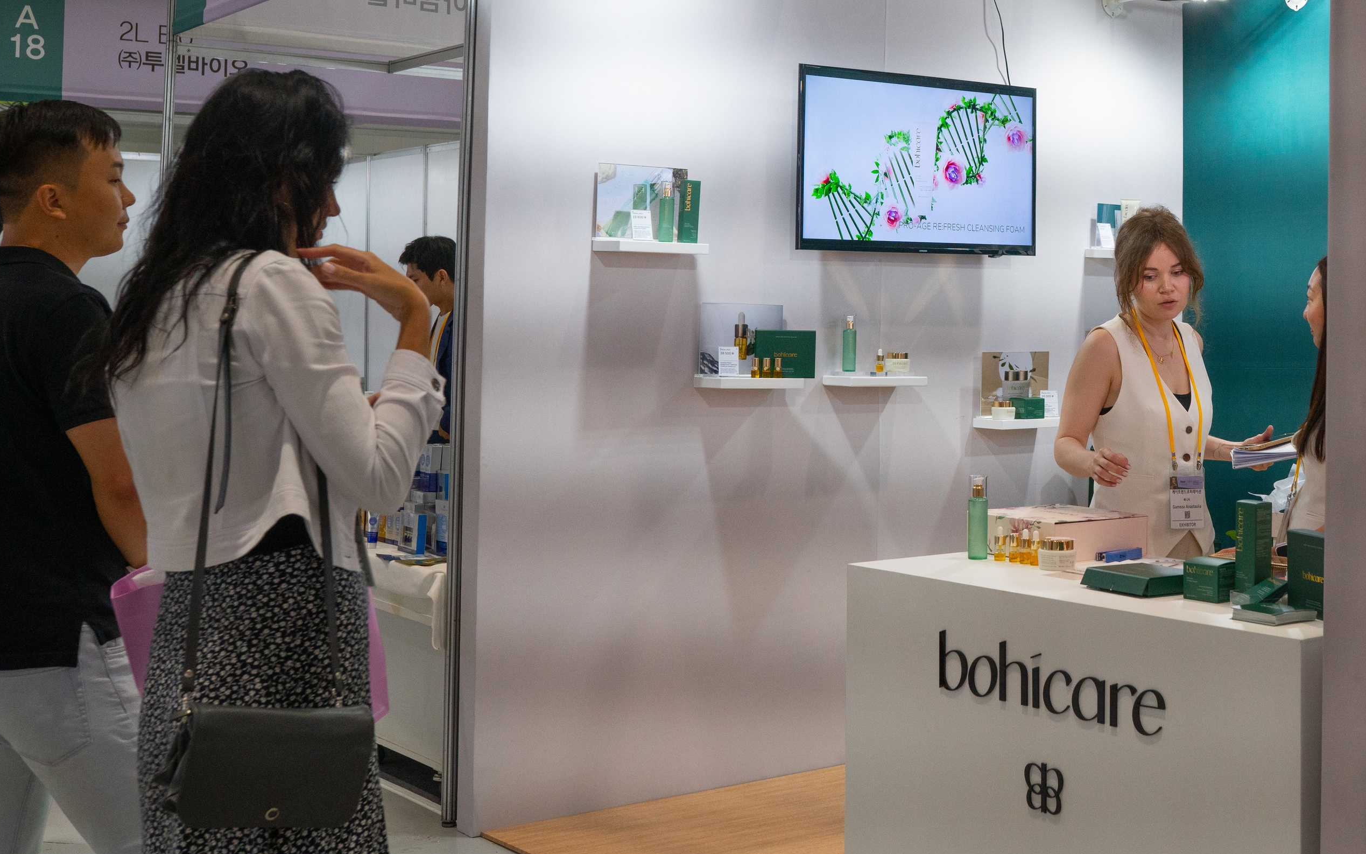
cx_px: 1006
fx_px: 1973
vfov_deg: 24.1
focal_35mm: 53
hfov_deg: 37.4
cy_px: 204
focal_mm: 35
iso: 2000
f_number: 6.3
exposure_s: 1/160
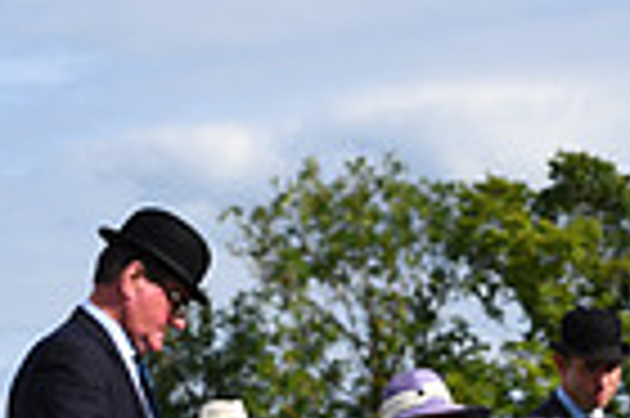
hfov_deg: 9.9
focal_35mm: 207
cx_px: 490
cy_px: 863
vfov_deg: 6.4
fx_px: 3618
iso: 560
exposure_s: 1/1250
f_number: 10
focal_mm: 50
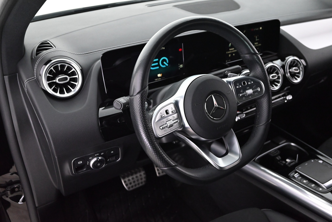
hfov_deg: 55.1
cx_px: 166
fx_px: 318
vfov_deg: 38.4
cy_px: 111
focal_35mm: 34
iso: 7200
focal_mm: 34.5
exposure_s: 1/60
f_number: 5
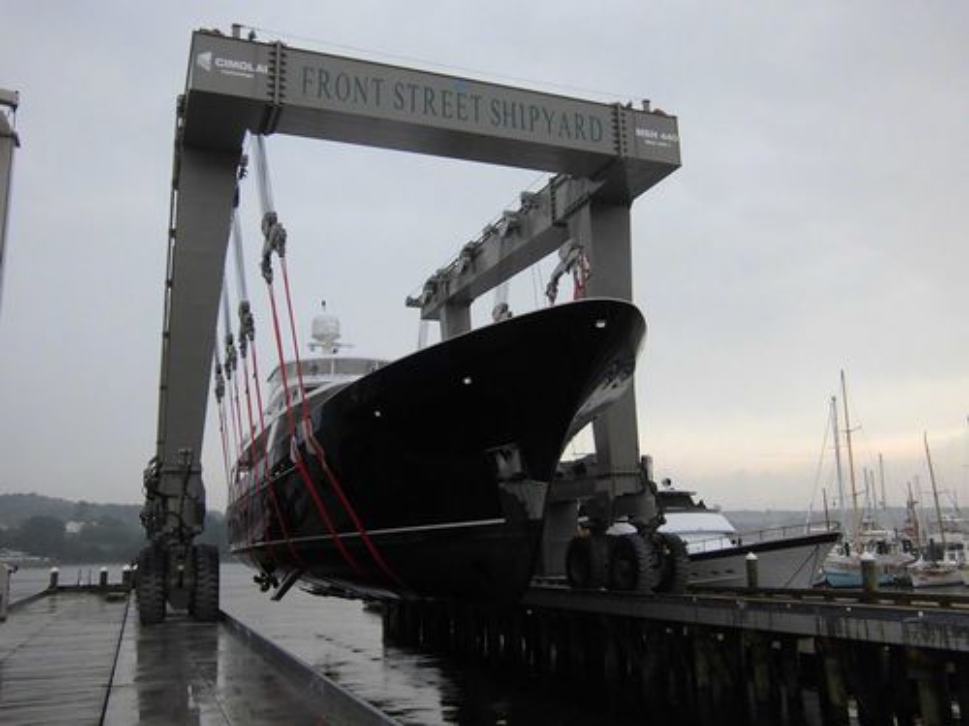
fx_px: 868
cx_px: 484
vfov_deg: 45.4
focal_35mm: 31
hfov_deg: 58.4
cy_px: 363
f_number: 2.9
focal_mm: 5.5
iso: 100
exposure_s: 1/160
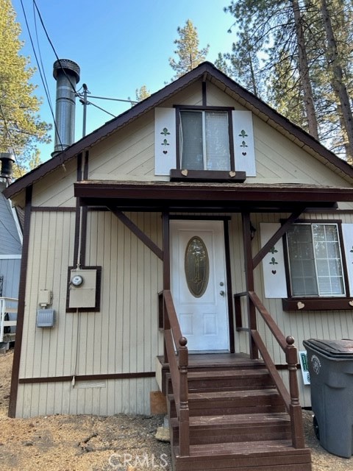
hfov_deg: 53.1
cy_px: 236
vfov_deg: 67.3
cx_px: 176
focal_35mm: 26
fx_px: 354
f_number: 1.5
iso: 40
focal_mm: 5.7
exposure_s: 1/165
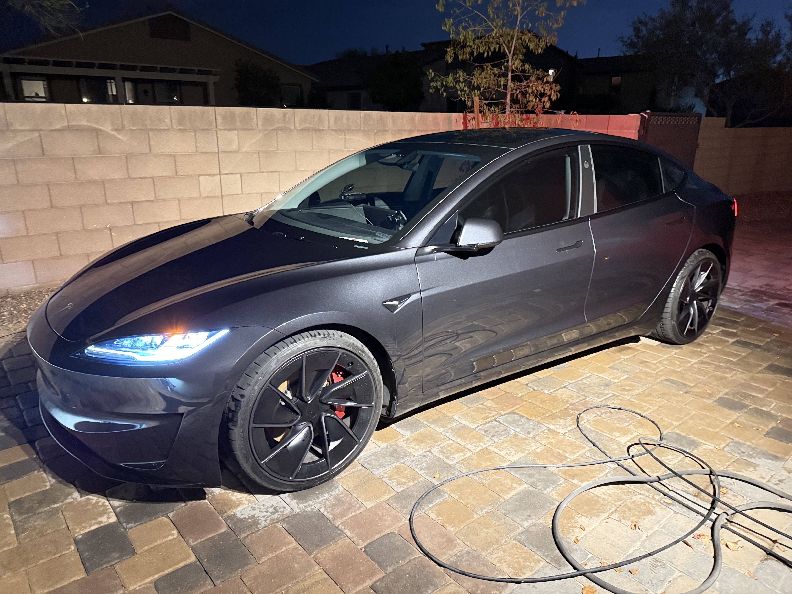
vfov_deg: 56.8
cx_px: 396
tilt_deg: -18.4
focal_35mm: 24
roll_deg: -0.6
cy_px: 297
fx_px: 549
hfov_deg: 71.6
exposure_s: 1/17
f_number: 1.78
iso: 1600
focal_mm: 6.76
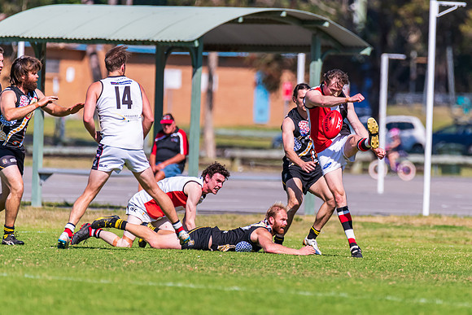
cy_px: 168
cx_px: 307
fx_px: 10246
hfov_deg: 2.6
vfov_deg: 1.8
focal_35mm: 781
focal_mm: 600
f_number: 6.3
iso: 800
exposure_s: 1/3200
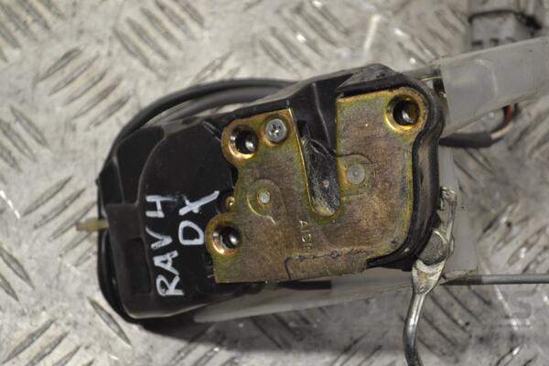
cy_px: 183
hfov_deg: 24.6
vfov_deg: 16.6
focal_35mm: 82
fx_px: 1258
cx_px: 274
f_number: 5.6
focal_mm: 55
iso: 400
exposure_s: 1/80
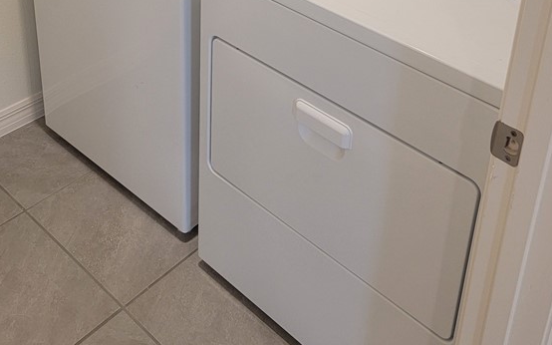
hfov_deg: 42.6
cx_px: 267
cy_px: -78
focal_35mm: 47
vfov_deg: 24.6
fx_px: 707
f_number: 1.8
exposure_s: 1/120
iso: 200
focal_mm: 6.7
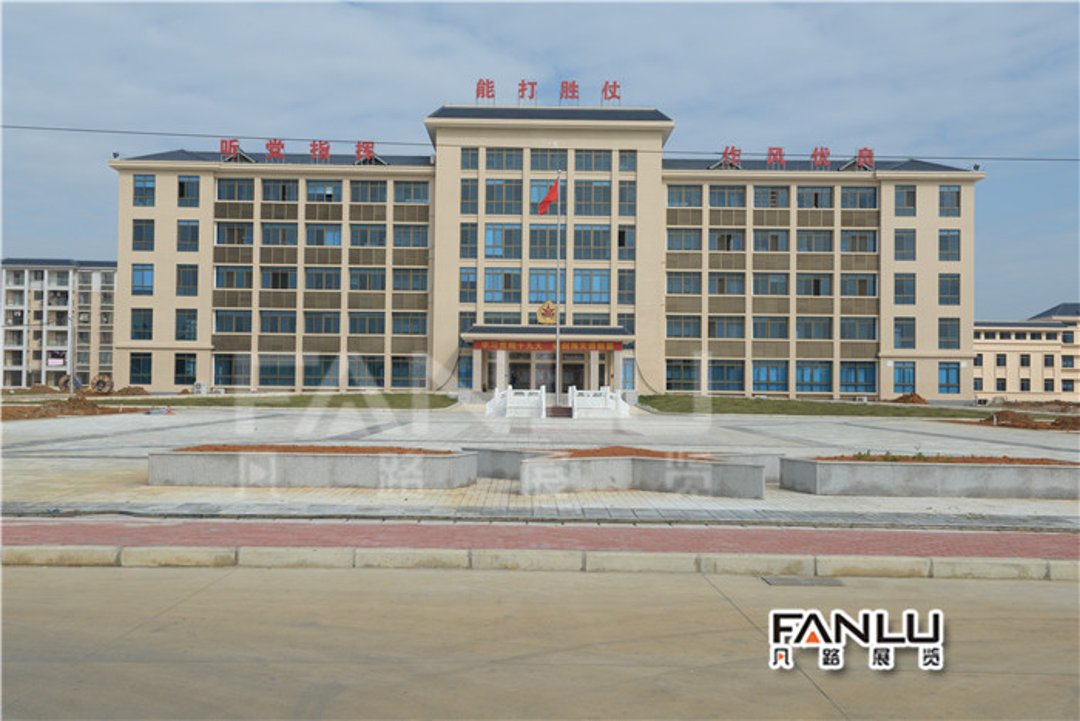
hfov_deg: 50.7
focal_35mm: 38
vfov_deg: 35.1
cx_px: 540
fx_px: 1140
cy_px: 360
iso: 320
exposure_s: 1/500
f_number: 11
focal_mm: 38
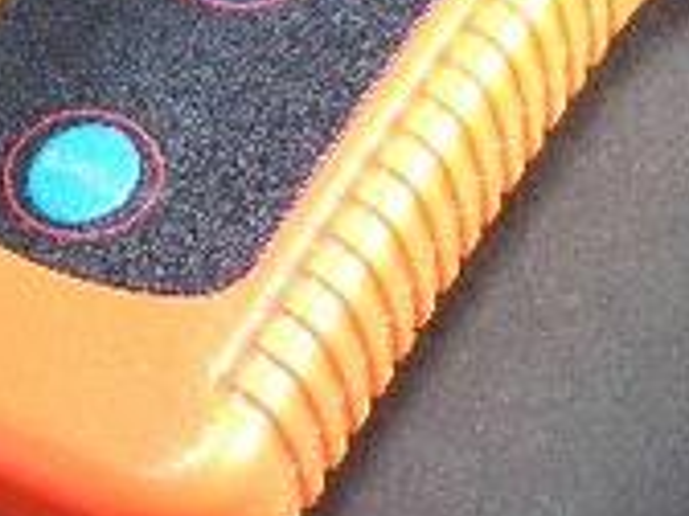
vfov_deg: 11.7
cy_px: 8
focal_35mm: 125
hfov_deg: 15.5
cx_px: 689
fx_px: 2488
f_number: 2.6
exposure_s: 1/60
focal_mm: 5.8
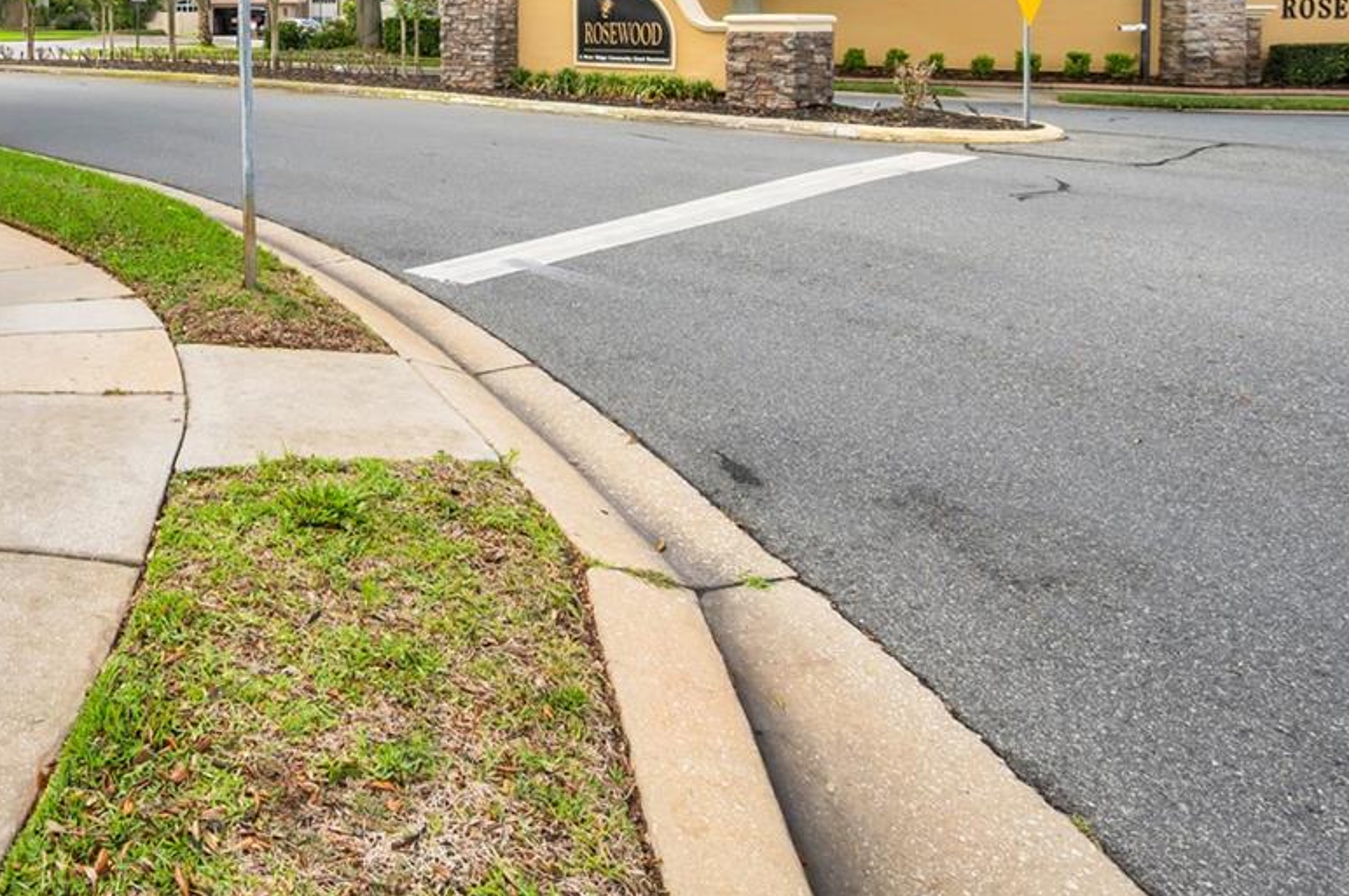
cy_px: 38
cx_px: 161
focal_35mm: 30
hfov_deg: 54.7
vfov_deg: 39.3
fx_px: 1124
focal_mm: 14.5
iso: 250
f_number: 10
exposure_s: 1/200
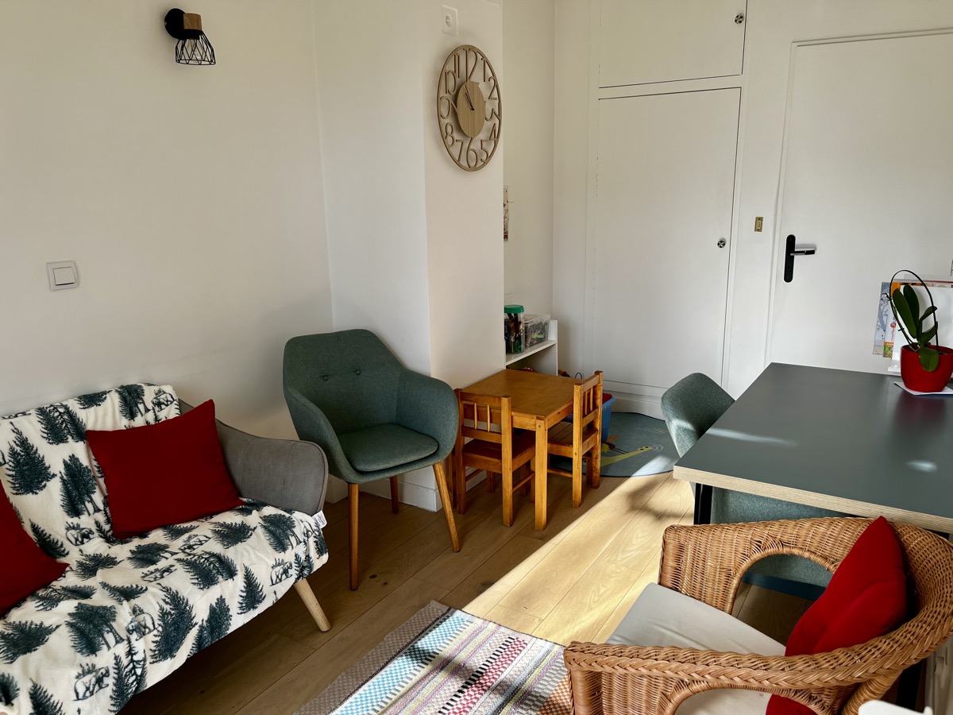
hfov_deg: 67.3
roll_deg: +1.6
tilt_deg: -13.8
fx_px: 716
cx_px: 476
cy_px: 358
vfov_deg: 53.1
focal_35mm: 26
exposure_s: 1/517
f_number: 1.6
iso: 50
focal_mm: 5.1
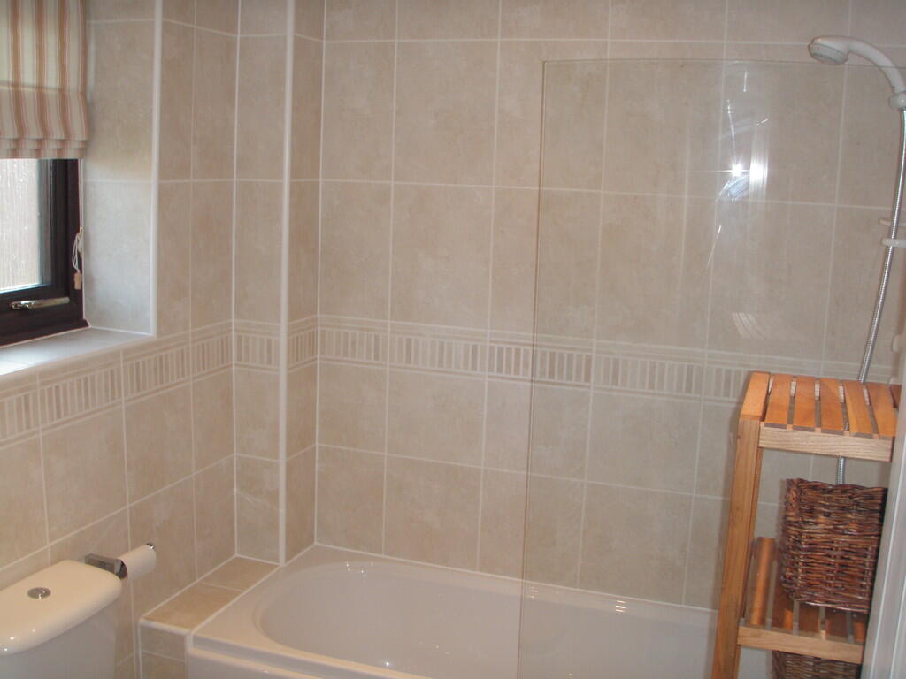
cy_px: 340
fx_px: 995
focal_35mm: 38
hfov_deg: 49.0
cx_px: 453
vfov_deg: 37.7
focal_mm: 6.7
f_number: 3.5
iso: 100
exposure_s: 1/30
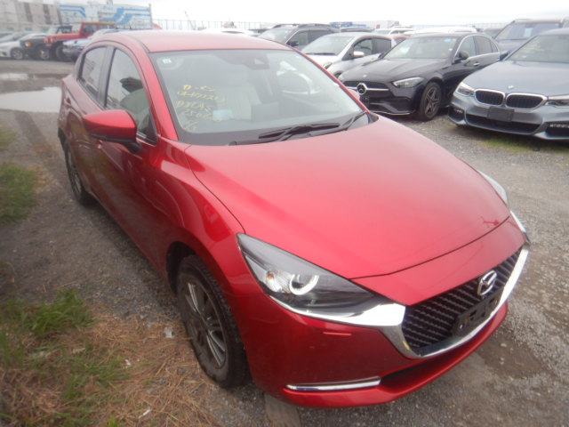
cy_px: 214
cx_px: 284
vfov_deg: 56.8
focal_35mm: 24
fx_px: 394
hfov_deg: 71.6
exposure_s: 1/80
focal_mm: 4.3
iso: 125
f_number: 2.8
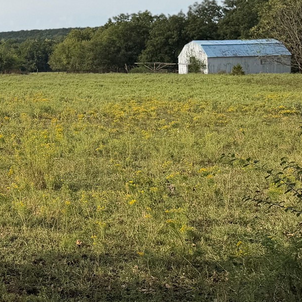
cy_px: 63
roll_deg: +0.8
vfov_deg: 25.3
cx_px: -148
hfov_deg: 21.6
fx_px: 661
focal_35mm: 67
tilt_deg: -0.3
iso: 80
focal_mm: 6.76
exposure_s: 1/5714
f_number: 1.78
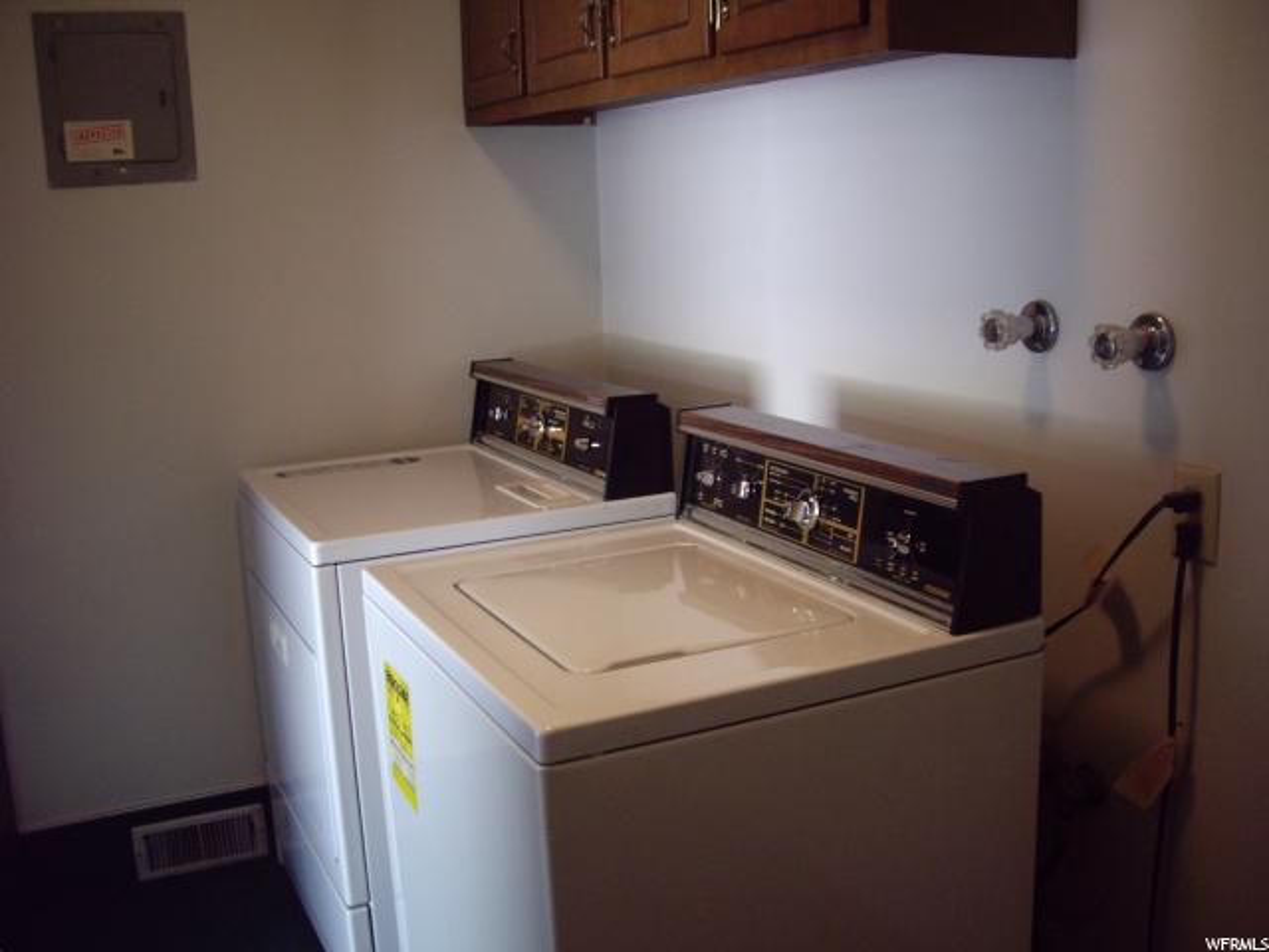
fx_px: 1393
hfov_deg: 49.0
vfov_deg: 37.7
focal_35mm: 38
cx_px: 634
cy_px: 476
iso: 200
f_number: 2.7
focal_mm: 6.2
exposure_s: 1/25
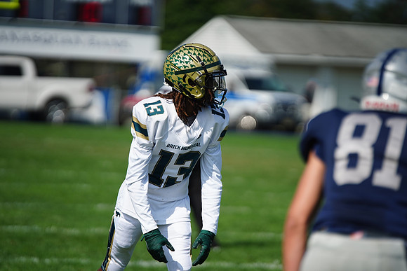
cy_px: 136
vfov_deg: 4.6
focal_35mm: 300
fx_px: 3392
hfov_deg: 6.9
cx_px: 204
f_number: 2.8
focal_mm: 300
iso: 400
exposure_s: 1/8000
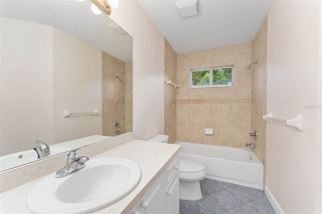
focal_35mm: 15
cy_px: 107
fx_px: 131
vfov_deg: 78.8
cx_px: 161
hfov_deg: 101.9
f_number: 7.1
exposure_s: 1/30
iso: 1250
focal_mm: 14.6
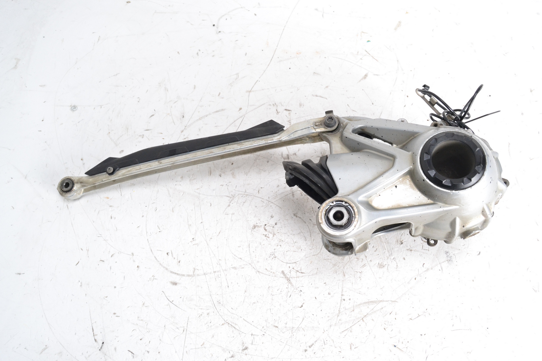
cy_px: 180
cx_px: 271
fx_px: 497
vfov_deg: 40.0
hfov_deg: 57.2
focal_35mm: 33
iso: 1600
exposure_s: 1/80
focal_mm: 22
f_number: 6.3
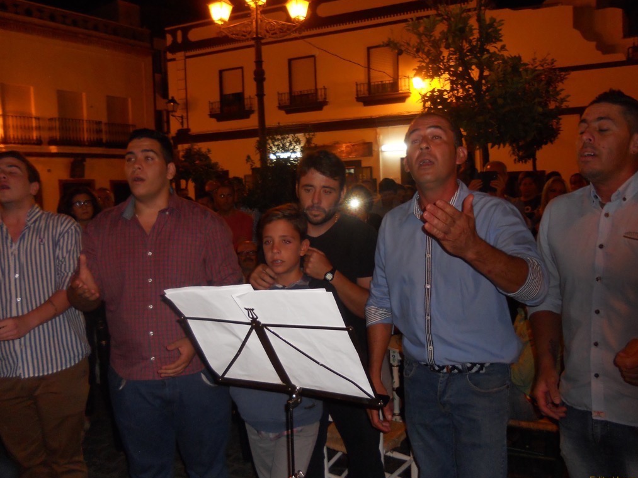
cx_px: 328
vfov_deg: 44.1
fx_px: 590
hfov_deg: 56.8
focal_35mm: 32
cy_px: 230
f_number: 3.2
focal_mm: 4.9
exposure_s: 1/25
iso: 200
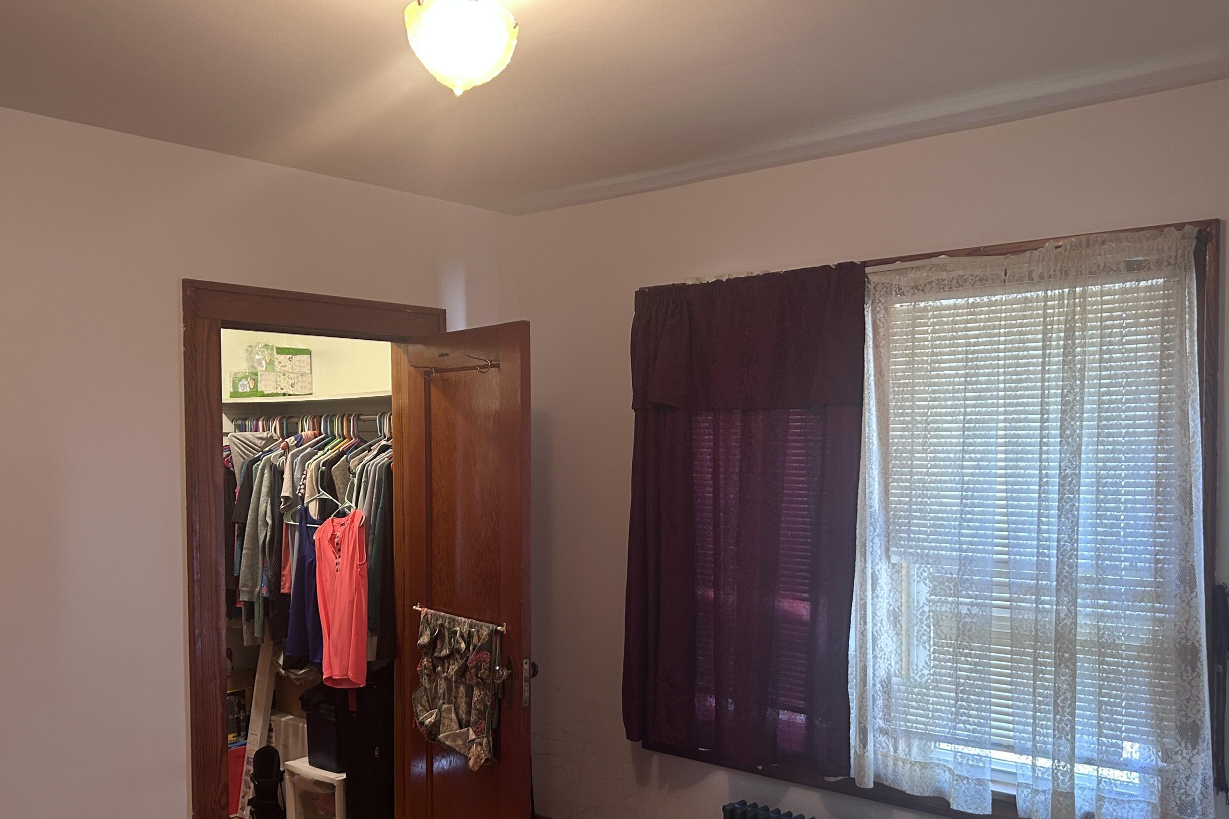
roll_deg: +0.0
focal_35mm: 33
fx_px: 1127
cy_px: 483
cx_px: 650
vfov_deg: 39.8
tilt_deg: -1.5
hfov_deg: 57.2
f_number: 1.5
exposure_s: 1/60
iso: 160
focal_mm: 5.7
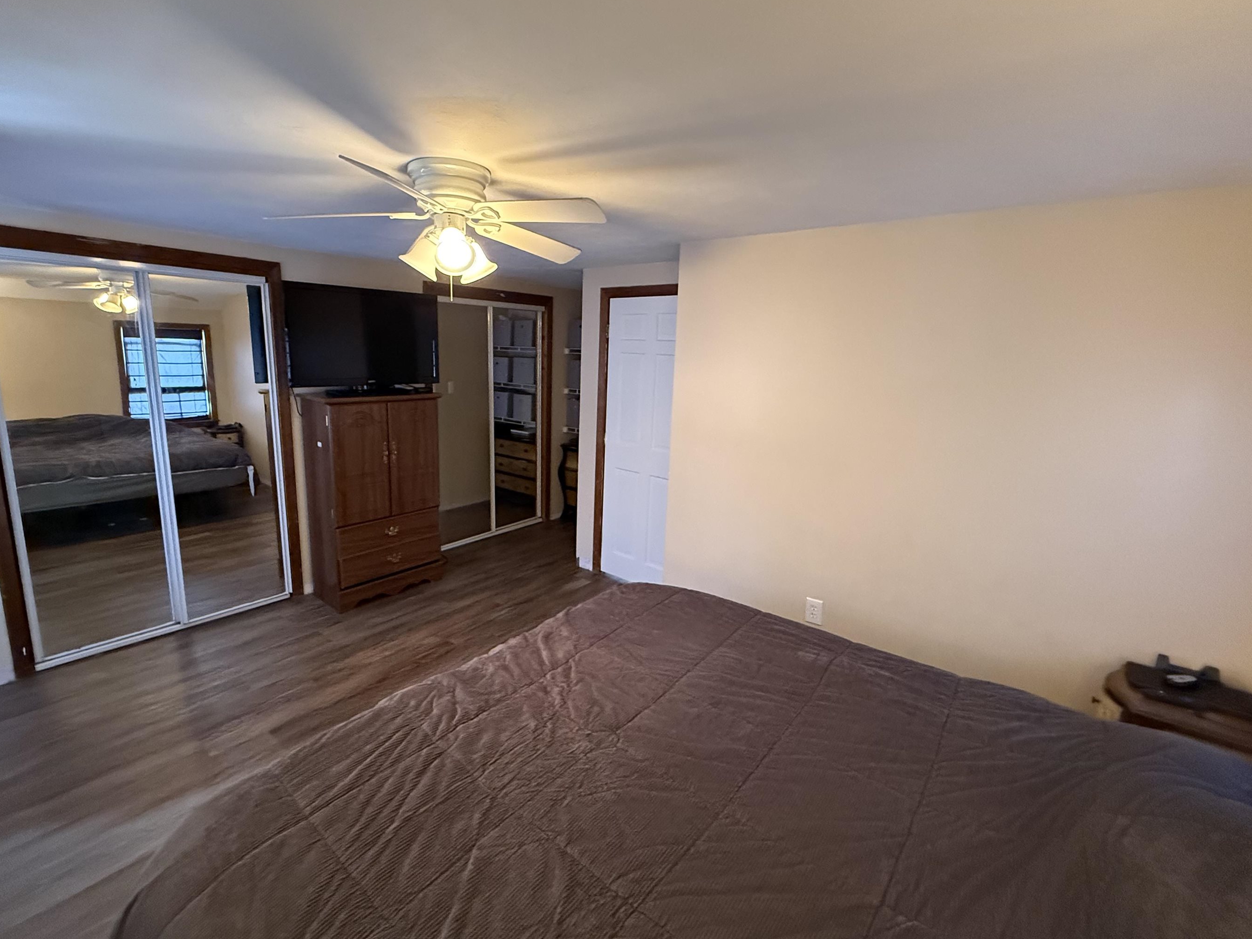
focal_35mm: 16
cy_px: 456
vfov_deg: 78.1
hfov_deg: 94.4
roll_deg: -2.0
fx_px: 579
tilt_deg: -9.5
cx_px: 600
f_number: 2.2
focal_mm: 2.22
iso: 1000
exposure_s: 1/60
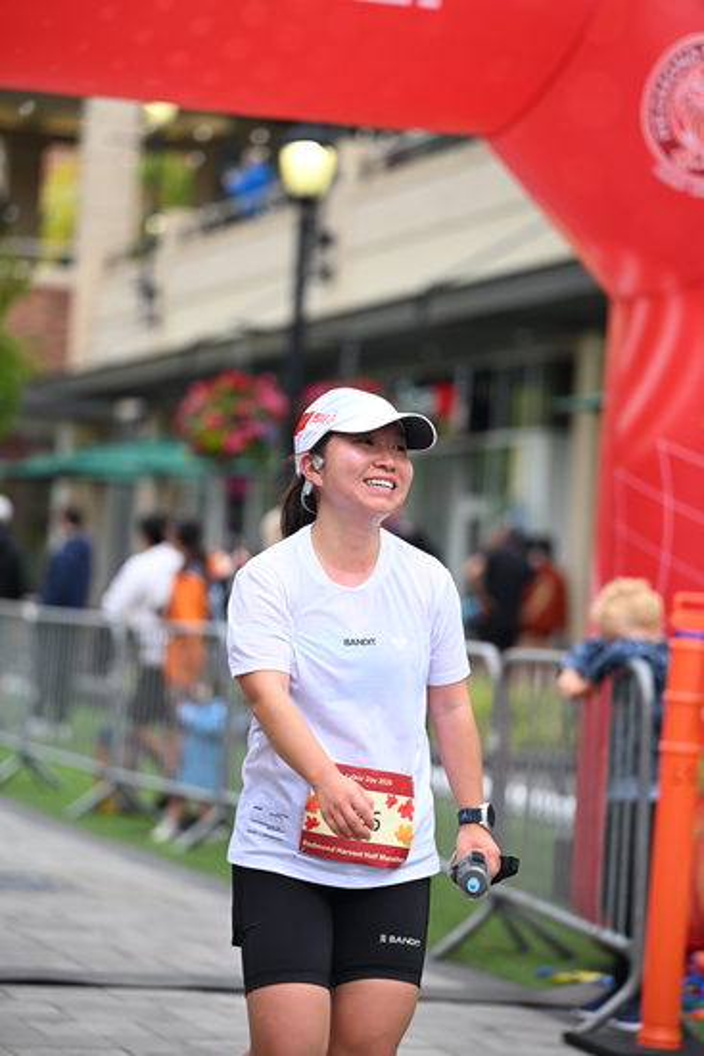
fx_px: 3371
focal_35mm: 115
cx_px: 352
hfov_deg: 11.9
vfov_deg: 17.8
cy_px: 528
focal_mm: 115
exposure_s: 1/2000
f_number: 2.8
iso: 640
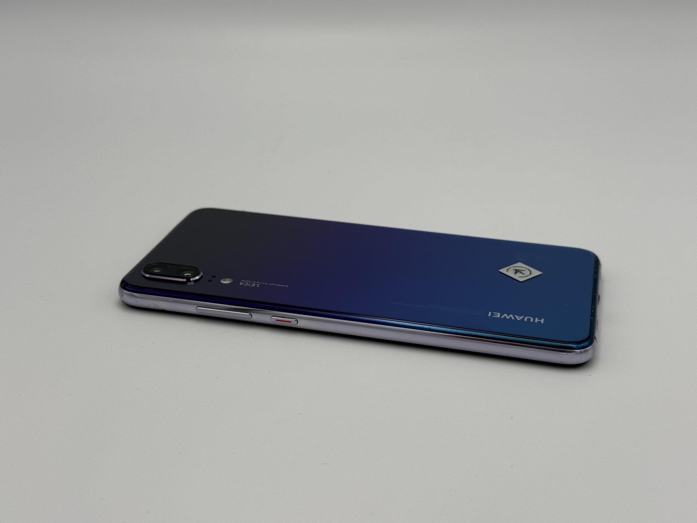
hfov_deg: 39.7
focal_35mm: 48
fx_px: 966
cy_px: 262
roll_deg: -0.4
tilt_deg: -25.2
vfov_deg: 30.3
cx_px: 348
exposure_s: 1/1242
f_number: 1.78
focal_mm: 6.76
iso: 64
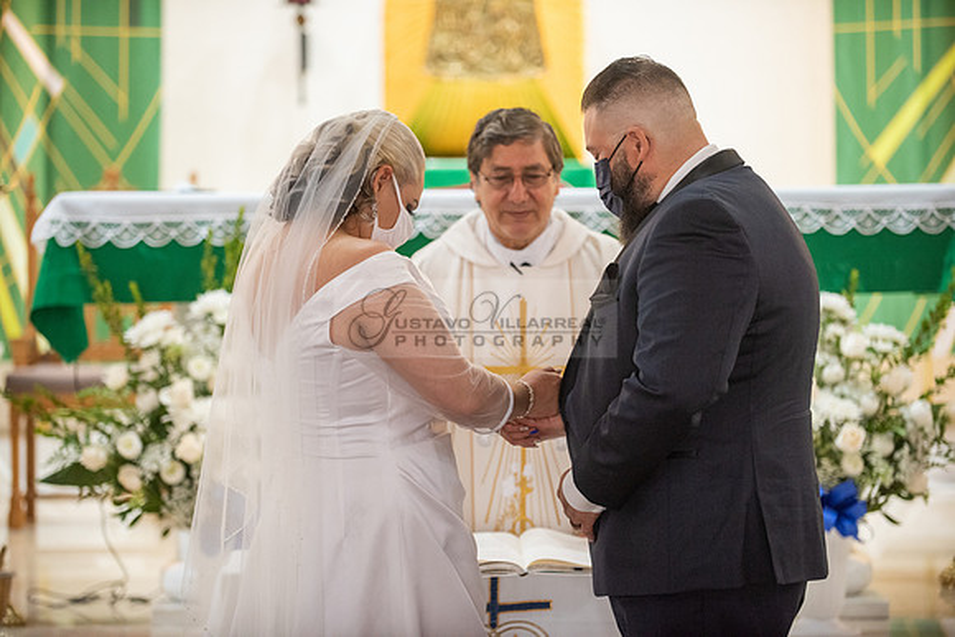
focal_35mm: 125
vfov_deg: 11.0
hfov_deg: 16.4
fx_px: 3317
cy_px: 318
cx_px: 478
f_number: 2.8
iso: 2000
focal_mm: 125
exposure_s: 1/160
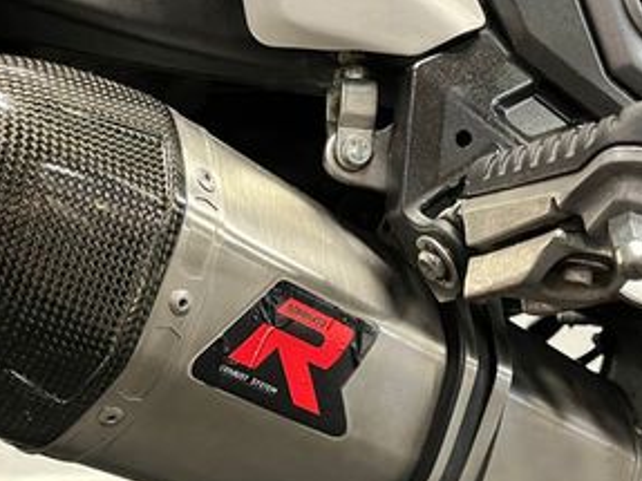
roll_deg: -0.3
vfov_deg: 25.0
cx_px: 224
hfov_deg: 33.0
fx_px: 1075
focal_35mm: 58
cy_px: 353
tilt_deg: -4.7
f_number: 1.6
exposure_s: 1/33
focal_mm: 5.1
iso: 500
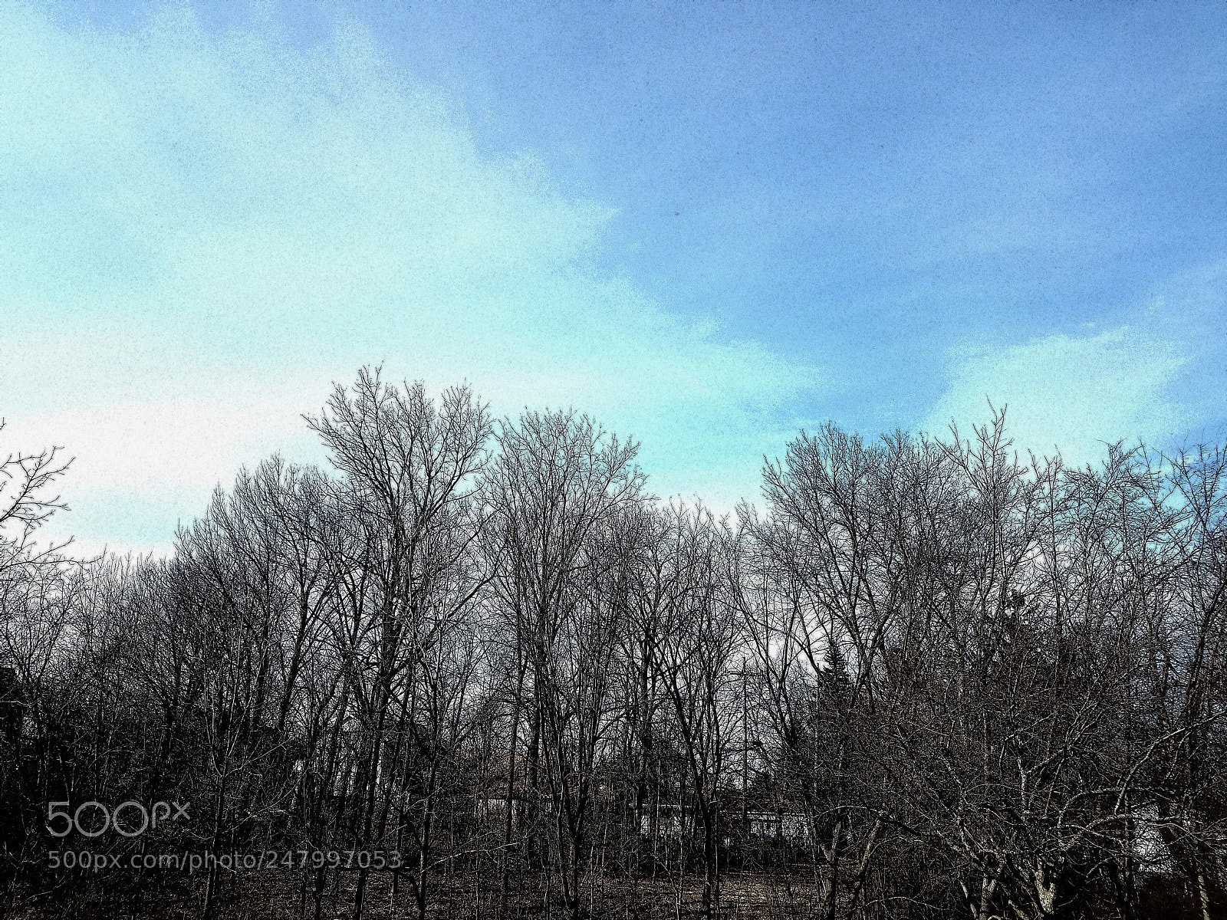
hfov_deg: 67.3
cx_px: 614
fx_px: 922
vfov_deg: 53.1
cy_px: 460
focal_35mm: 26
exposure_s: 1/2064
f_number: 1.7
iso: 40
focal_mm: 4.2
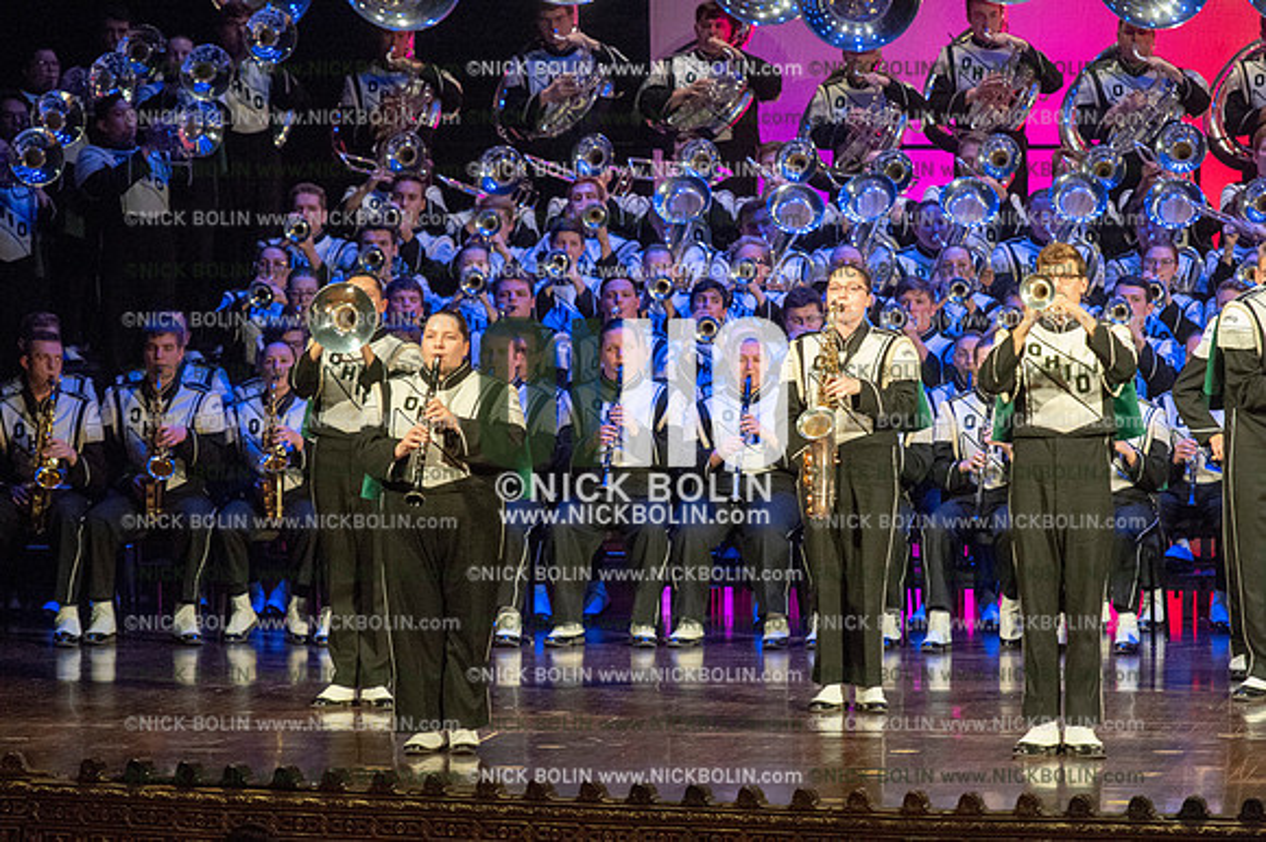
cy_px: 421
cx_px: 633
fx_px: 7732
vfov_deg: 6.2
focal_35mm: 220
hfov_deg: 9.4
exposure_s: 1/250
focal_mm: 220
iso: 8000
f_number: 5.6
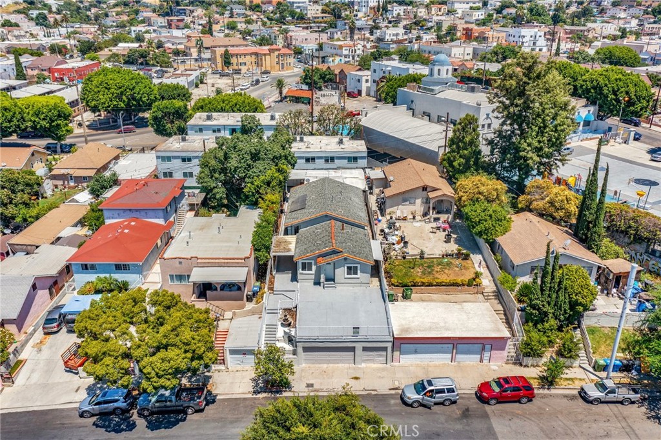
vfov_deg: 46.4
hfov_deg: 65.5
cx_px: 330
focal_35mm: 28
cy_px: 220
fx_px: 514
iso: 100
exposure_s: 1/500
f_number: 5.6
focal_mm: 10.26
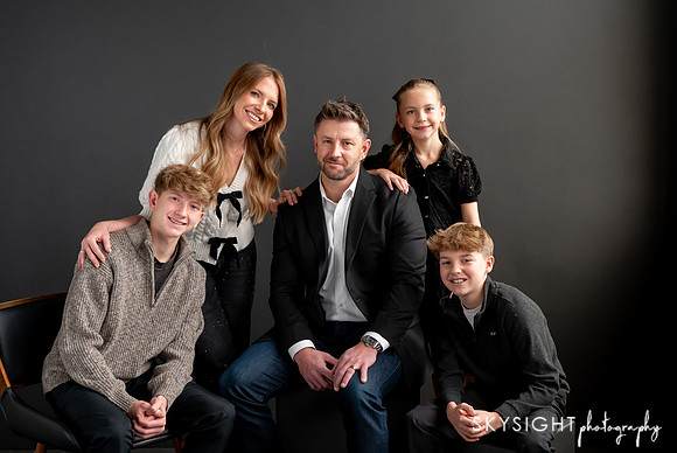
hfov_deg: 34.8
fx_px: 1079
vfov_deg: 23.7
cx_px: 345
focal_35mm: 57
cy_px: 224
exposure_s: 1/125
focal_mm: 55
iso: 2500
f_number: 5.6
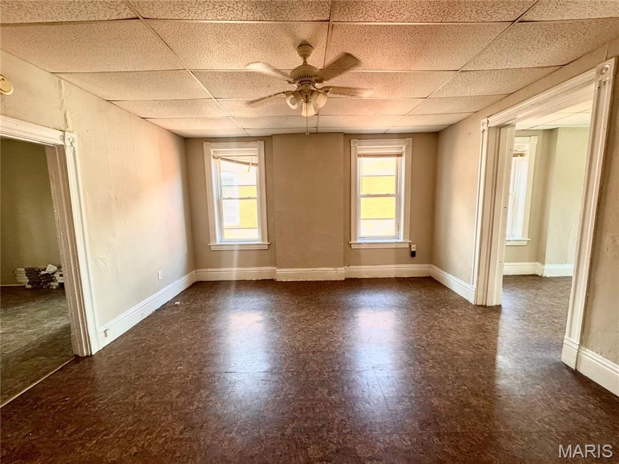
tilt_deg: -7.1
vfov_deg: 85.7
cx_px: 310
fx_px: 250
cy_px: 232
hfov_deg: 102.1
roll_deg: +0.7
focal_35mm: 14
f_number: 2.2
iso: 250
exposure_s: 1/99
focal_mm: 2.22
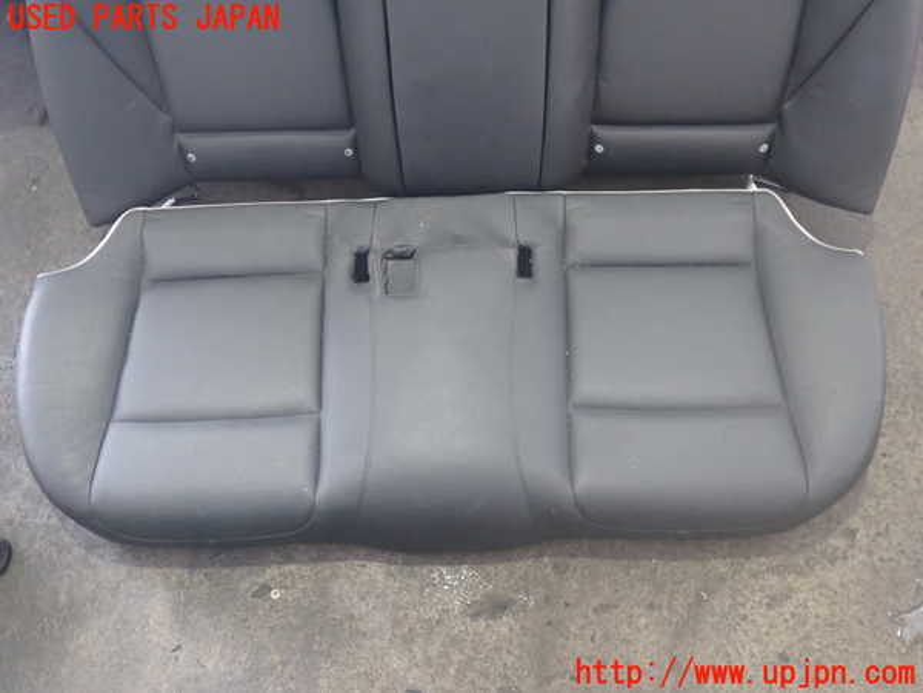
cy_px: 346
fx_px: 800
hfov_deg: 60.0
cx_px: 462
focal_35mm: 30
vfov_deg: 46.8
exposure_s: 1/40
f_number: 2.3
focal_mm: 5.4
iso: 640
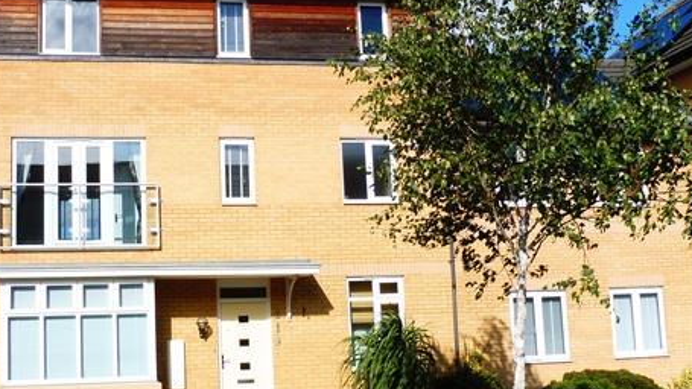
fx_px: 844
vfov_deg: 25.9
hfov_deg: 43.8
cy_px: 222
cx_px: 222
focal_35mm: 46
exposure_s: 1/1000
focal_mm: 5.4
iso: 100
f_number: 4.5
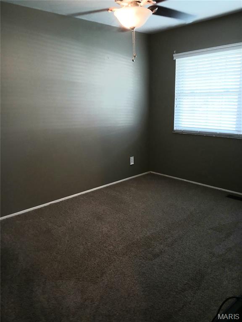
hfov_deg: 53.1
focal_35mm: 26
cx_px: 121
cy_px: 161
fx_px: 242
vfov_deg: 67.3
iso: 200
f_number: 1.8
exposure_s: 1/30
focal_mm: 3.98
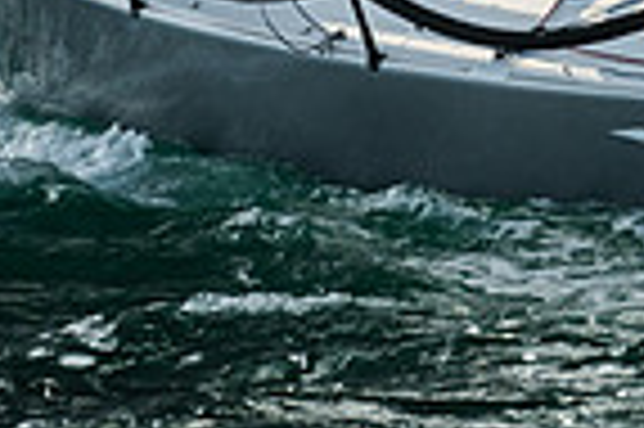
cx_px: 856
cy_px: -417
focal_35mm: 617
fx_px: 11025
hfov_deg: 3.3
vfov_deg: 2.2
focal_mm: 150
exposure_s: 1/800
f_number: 6.3
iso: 320
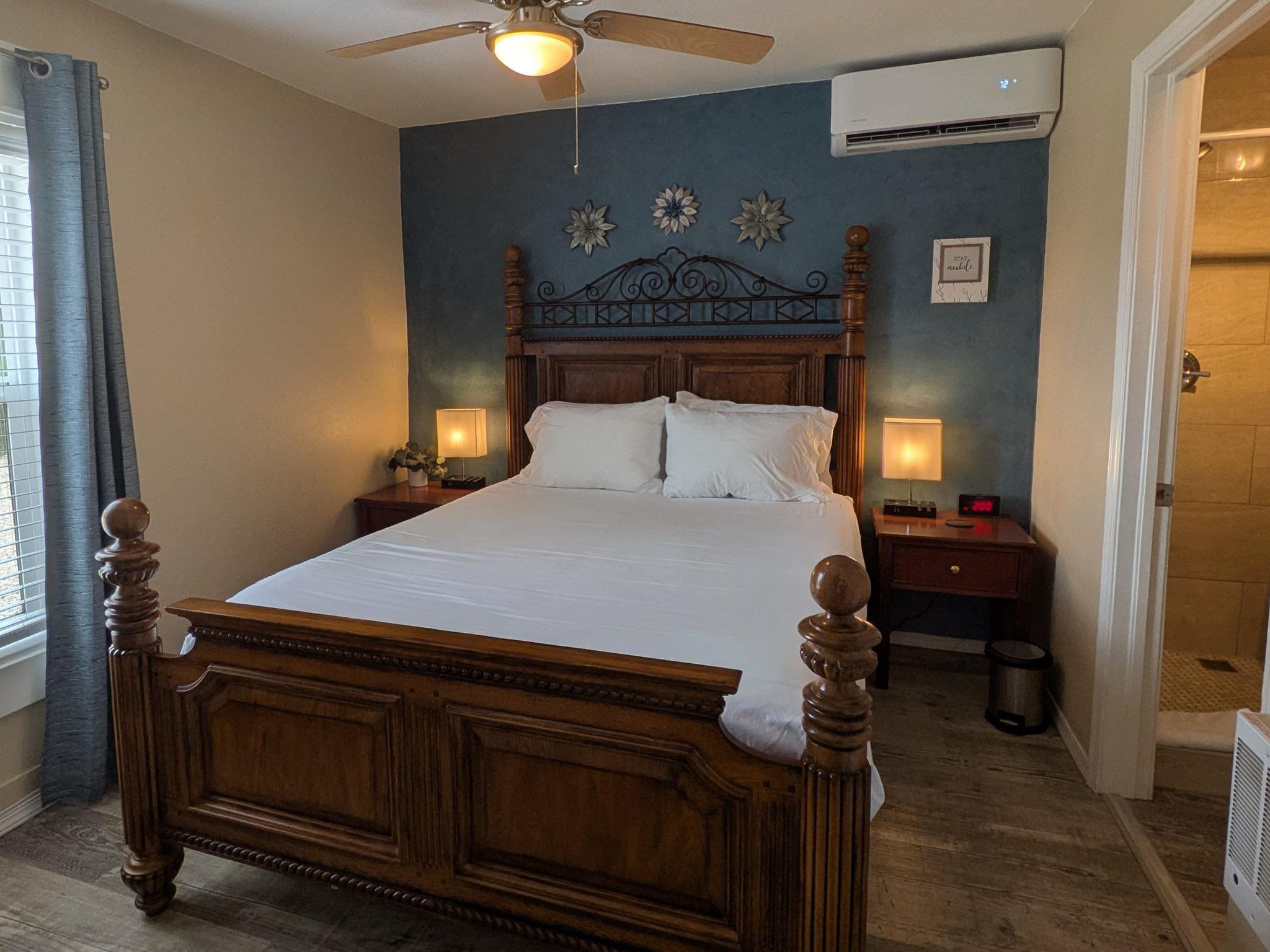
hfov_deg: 78.8
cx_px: 575
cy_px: 418
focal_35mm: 21
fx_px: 770
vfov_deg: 63.2
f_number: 2.2
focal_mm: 1.85
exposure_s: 1/145
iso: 52
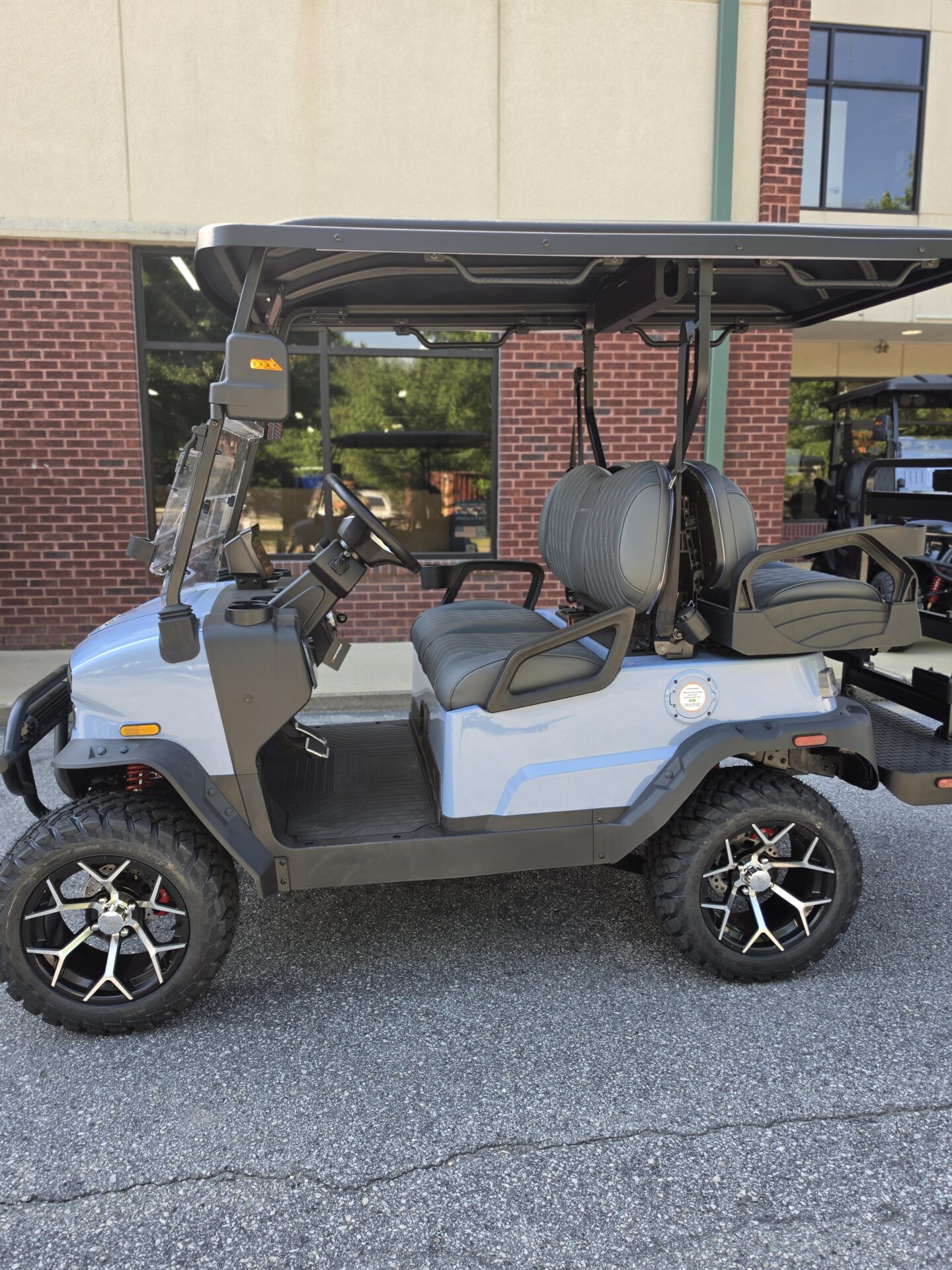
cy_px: 635
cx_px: 476
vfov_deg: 73.9
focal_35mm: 23
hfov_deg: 58.9
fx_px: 843
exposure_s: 1/180
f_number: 1.4
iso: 20
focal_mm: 6.5
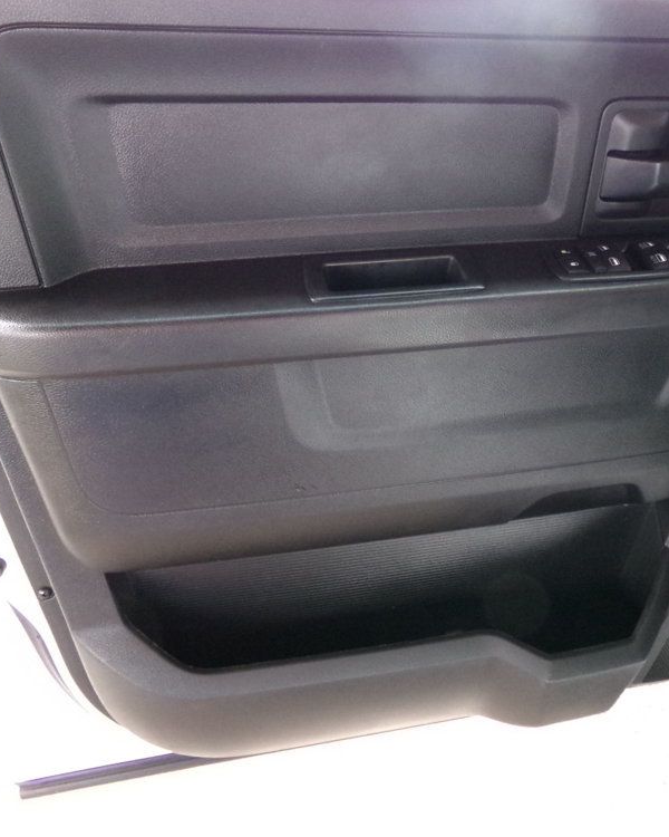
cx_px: 411
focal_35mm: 32
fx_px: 792
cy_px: 410
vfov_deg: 55.7
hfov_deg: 45.5
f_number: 3.7
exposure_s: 1/60
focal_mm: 4.3
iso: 800
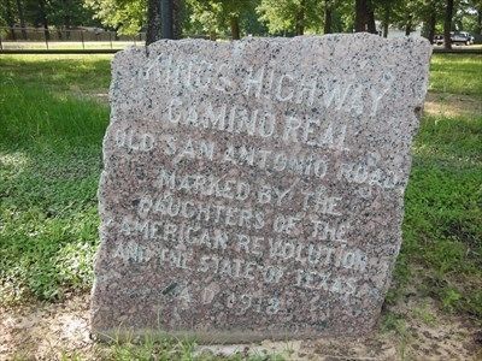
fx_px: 473
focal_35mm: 34
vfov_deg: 41.8
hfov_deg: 54.0
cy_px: 180
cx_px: 241
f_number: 3.9
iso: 125
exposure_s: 1/200
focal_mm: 6
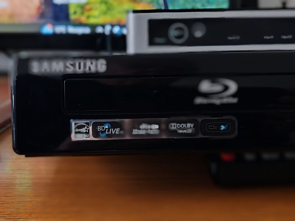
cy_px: 110
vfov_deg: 27.0
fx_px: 460
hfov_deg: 35.5
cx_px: 148
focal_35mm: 54
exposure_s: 1/50
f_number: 2.4
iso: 4000
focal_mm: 6.12
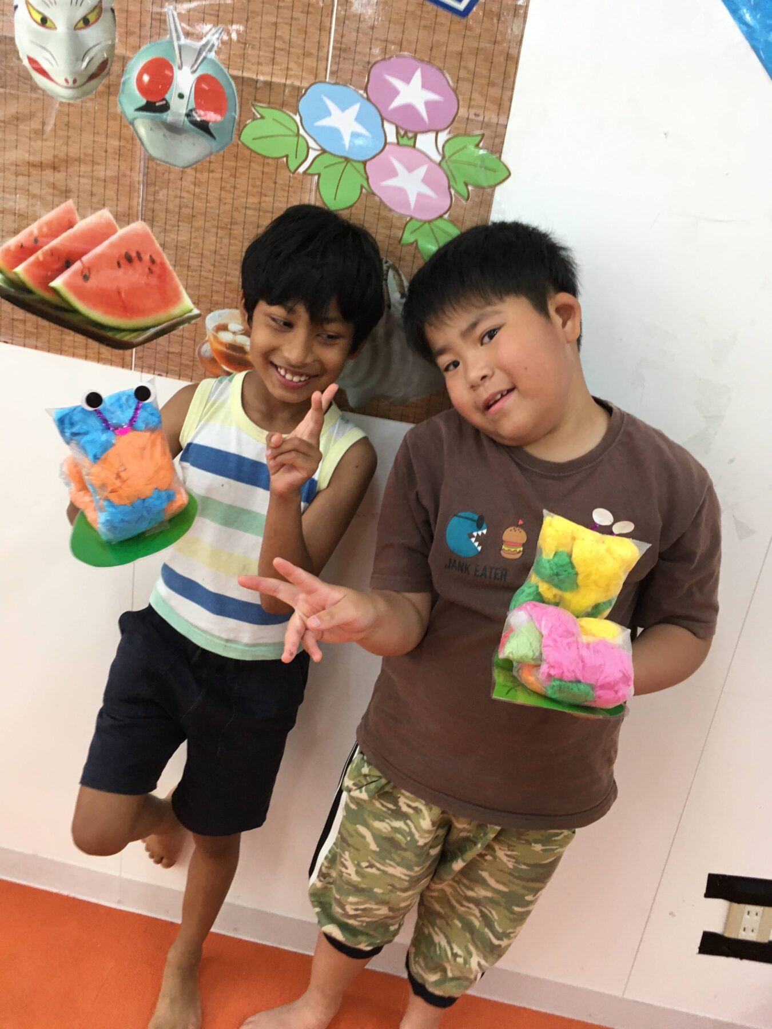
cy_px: 514
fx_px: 862
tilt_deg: -19.4
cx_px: 386
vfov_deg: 61.7
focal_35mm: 29
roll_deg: -10.6
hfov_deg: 48.2
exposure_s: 1/33
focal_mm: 4.15
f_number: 2.2
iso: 64
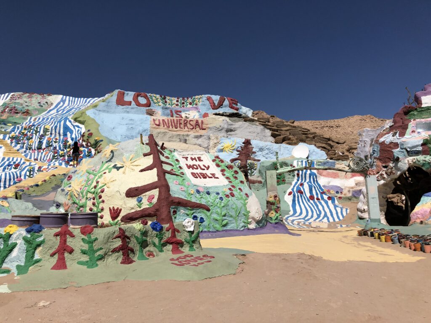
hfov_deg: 63.4
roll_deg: +0.4
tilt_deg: +6.7
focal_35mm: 28
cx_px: 216
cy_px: 162
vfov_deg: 49.7
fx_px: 349
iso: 25
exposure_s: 1/6897
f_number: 1.8
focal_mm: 3.99
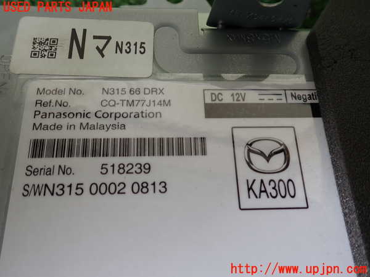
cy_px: 138
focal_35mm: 30
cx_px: 185
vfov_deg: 46.8
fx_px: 321
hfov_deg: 60.0
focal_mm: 5.4
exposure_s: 1/125
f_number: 2.3
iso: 100
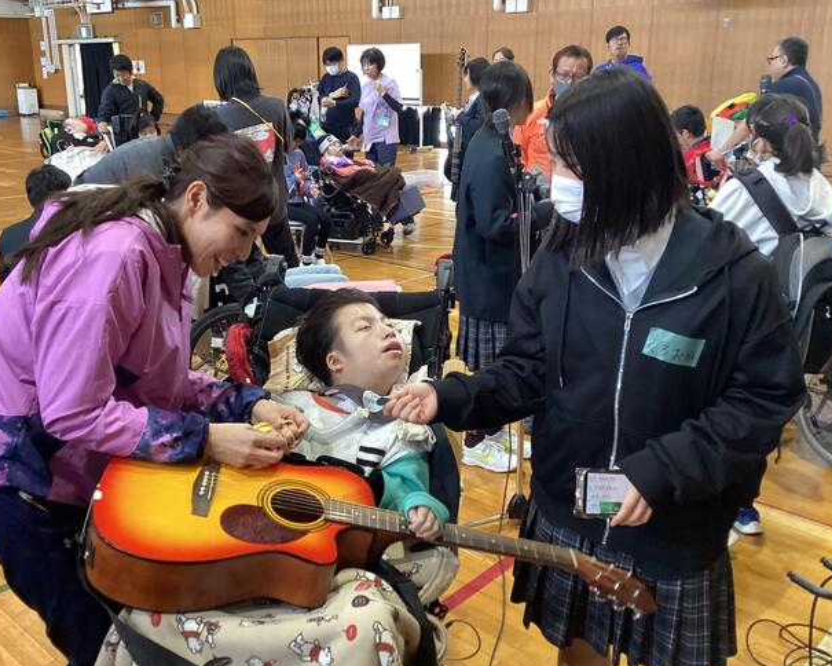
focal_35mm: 35
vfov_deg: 42.2
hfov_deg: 51.5
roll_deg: +0.3
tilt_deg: -16.5
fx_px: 862
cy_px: 316
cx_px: 380
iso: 250
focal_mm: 3.3
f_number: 2.4
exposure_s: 1/33
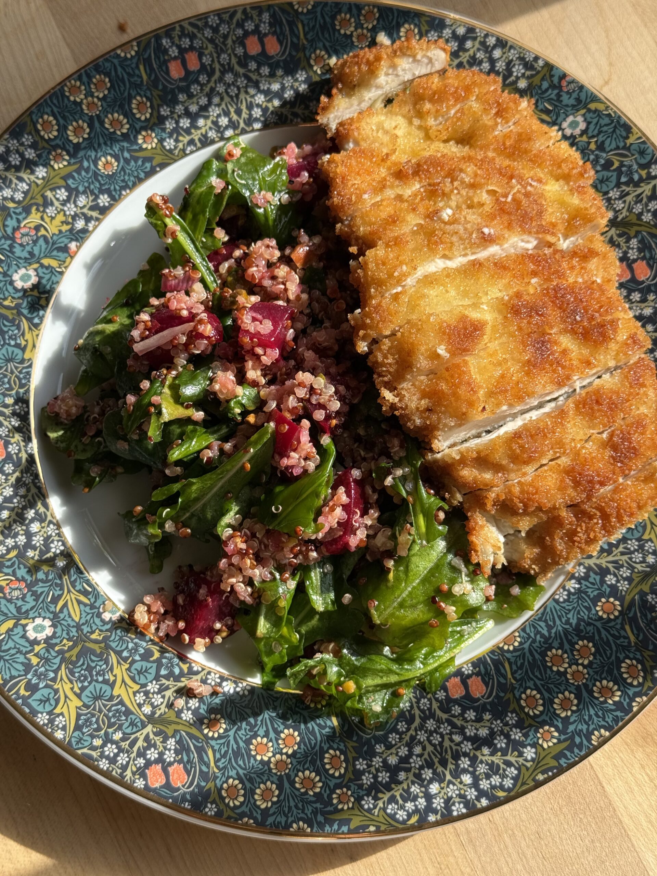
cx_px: 328
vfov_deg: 39.7
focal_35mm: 48
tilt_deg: -77.4
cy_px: 438
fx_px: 1215
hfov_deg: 30.3
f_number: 1.78
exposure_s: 1/1754
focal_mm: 6.76
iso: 64
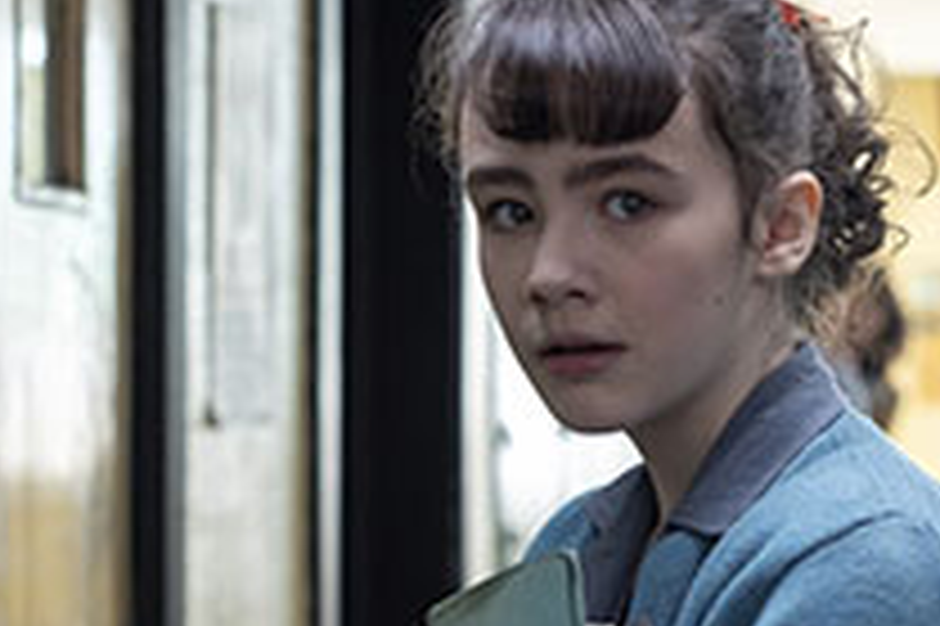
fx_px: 3626
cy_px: 678
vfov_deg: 9.8
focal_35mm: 139
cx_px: 846
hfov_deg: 14.6
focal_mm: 33
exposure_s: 1/125
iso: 320
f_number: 2.2
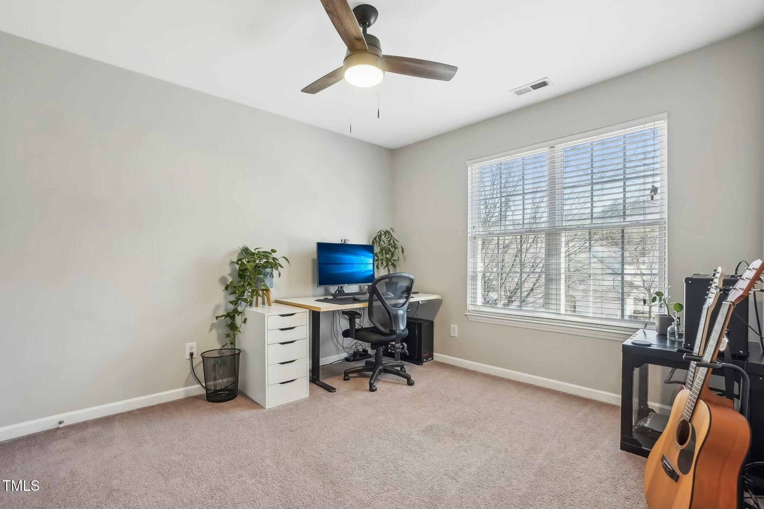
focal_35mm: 15
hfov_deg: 100.4
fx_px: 318
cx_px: 382
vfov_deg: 77.3
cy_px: 254
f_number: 8
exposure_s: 1/5
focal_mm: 10
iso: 400
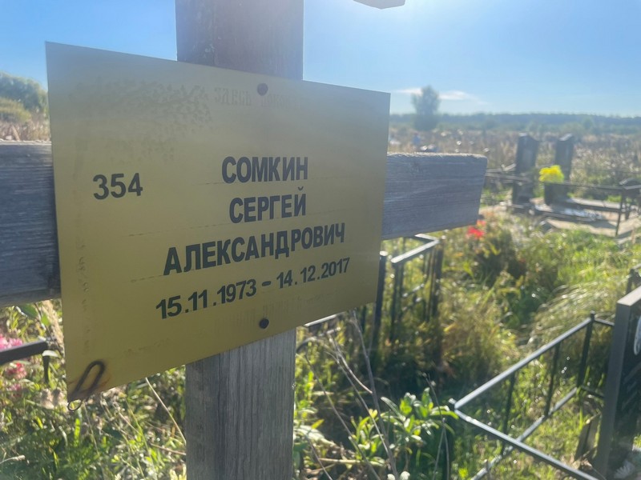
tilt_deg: -17.3
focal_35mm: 26
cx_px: 320
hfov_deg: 67.3
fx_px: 481
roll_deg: +0.1
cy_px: 240
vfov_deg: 53.1
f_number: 1.6
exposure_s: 1/1575
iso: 32
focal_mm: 4.2
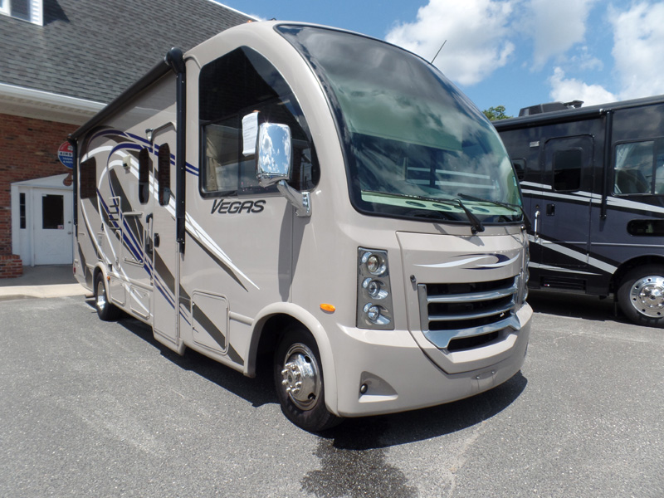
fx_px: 441
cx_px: 332
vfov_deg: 58.9
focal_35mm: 23
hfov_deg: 73.9
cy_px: 249
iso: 80
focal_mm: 4.1
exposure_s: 1/1000
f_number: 3.2
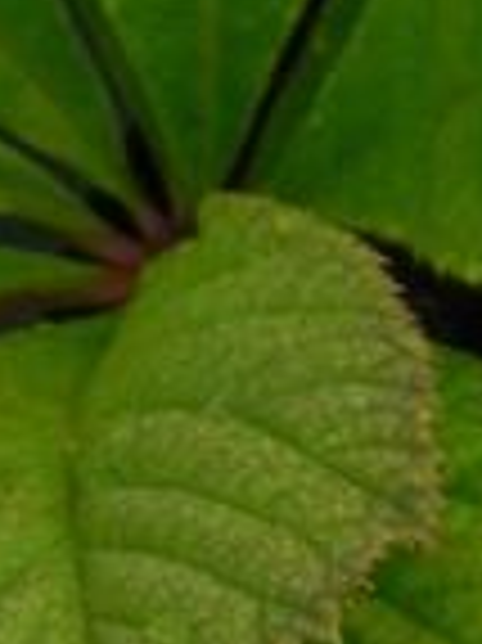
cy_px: -901
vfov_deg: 3.7
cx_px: 829
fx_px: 9873
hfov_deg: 2.8
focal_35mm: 531
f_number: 4.5
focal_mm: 16.9
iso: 160
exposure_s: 1/400
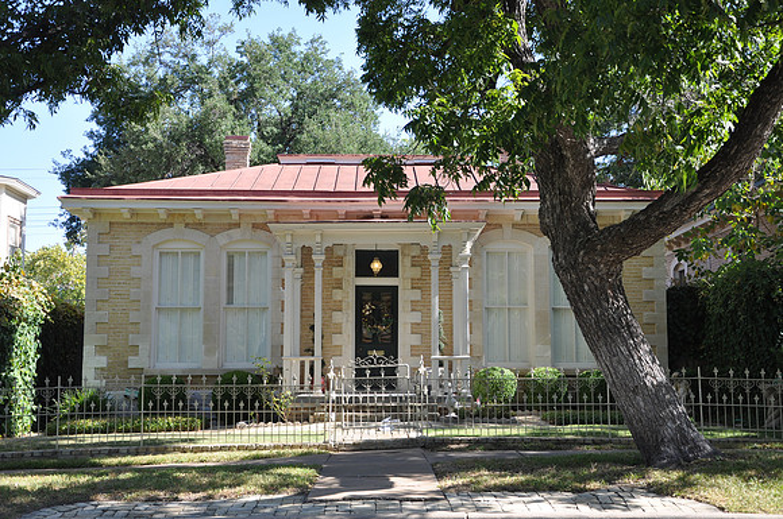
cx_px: 392
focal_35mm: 51
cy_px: 260
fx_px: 1108
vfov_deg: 26.4
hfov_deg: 38.9
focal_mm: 34
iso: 200
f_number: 5.6
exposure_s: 1/125
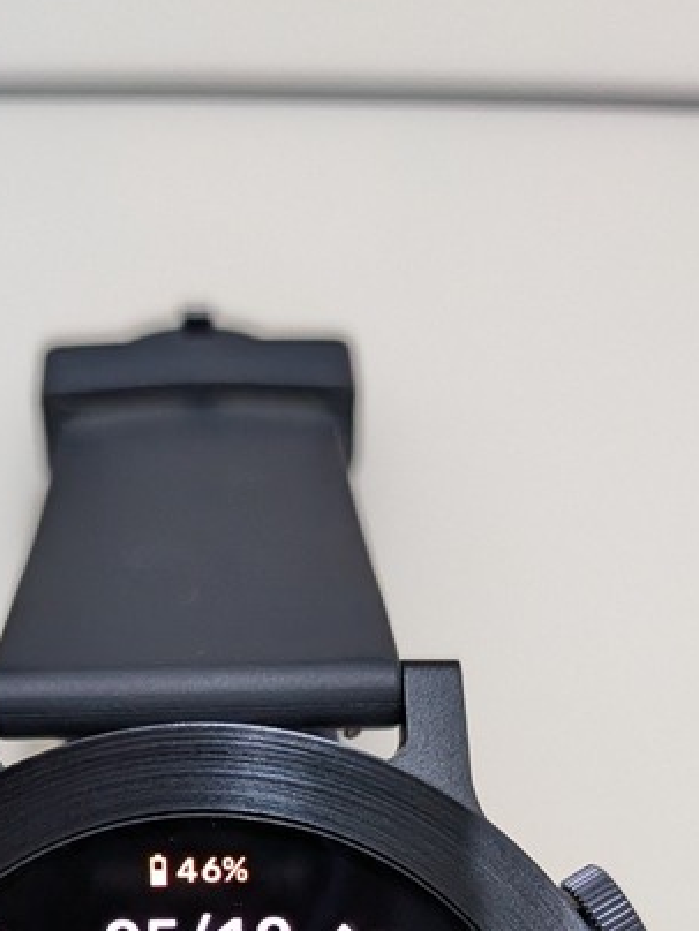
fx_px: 1535
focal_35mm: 57
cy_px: 1007
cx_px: 210
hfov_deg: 25.5
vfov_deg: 30.5
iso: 796
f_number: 1.7
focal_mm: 4.53
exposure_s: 1/120
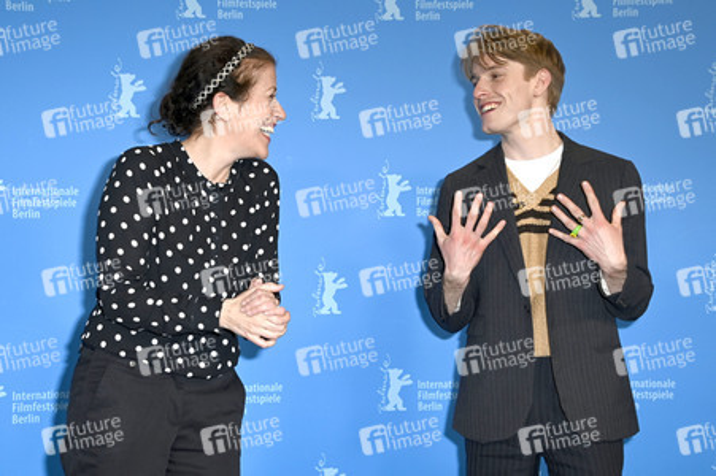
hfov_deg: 31.0
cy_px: 238
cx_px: 358
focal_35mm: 65
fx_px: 1292
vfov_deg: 20.9
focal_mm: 65
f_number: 5.6
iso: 800
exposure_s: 1/250
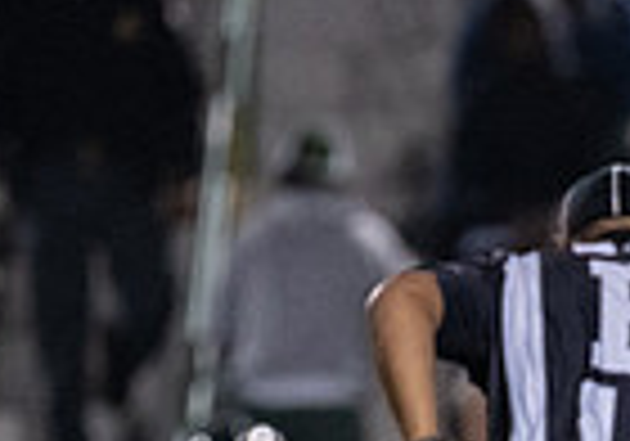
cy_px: 821
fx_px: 21487
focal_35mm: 1209
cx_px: 912
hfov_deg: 1.7
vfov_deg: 1.2
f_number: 2.8
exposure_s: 1/1250
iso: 3200
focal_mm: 200
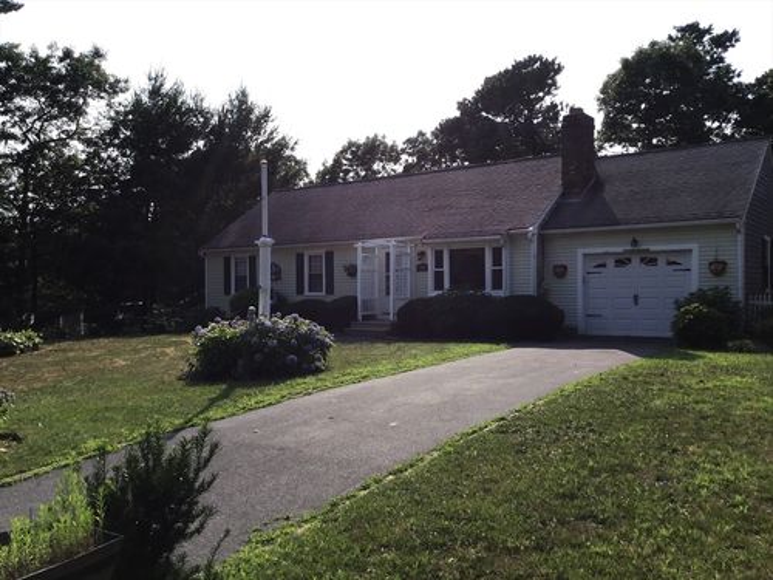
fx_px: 692
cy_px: 290
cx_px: 386
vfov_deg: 45.4
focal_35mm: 31
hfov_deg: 58.4
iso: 25
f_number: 2.4
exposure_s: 1/1199
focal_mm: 3.3
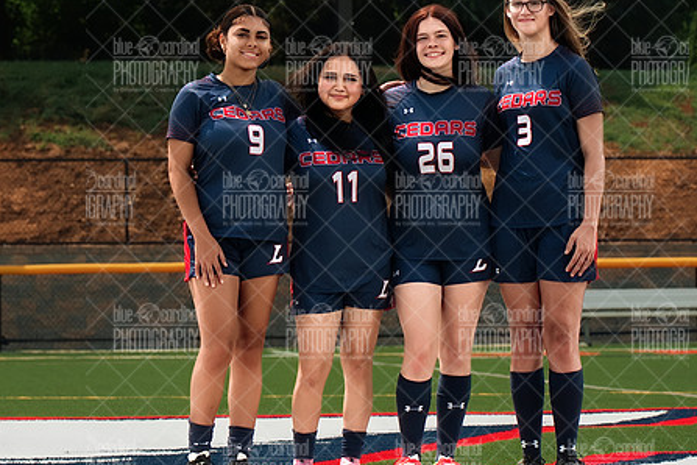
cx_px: 388
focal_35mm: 183
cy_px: 197
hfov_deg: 11.2
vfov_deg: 7.5
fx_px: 3543
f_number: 5.6
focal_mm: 94
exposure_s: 1/100
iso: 1000
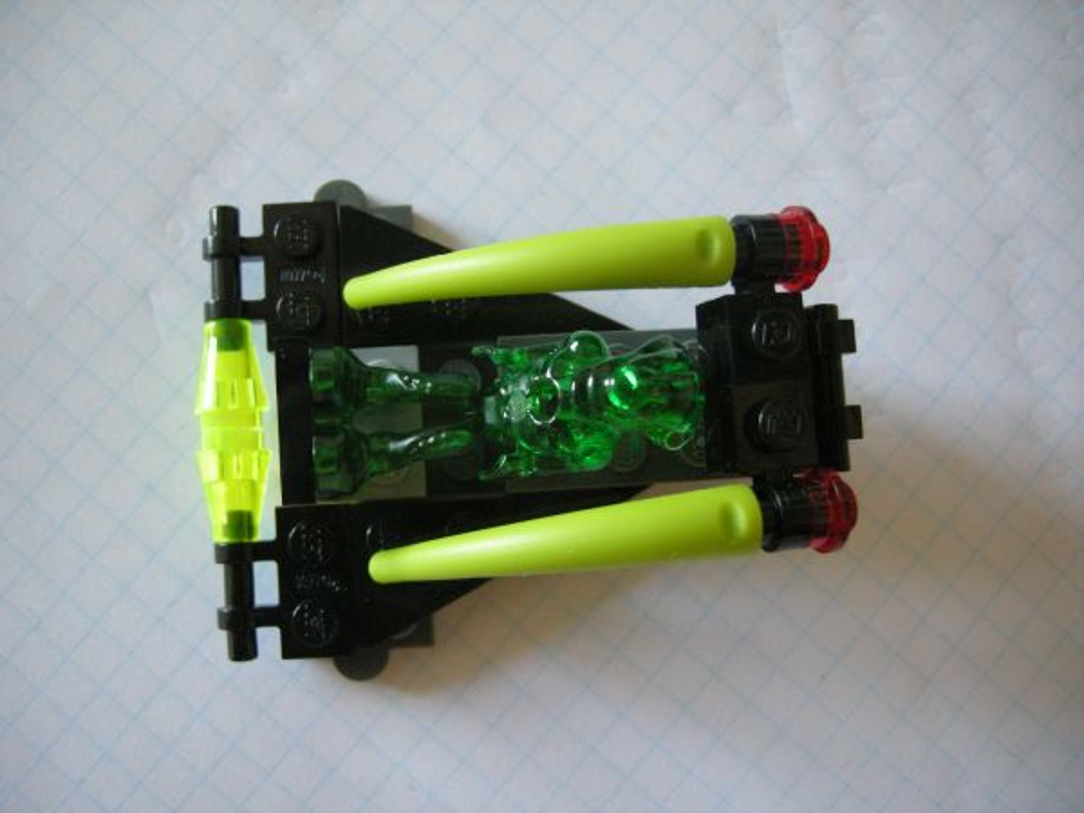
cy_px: 406
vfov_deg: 39.7
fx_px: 1127
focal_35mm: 36
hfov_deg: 51.4
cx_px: 542
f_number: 2.7
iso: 319
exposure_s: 1/55.3
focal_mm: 7.5
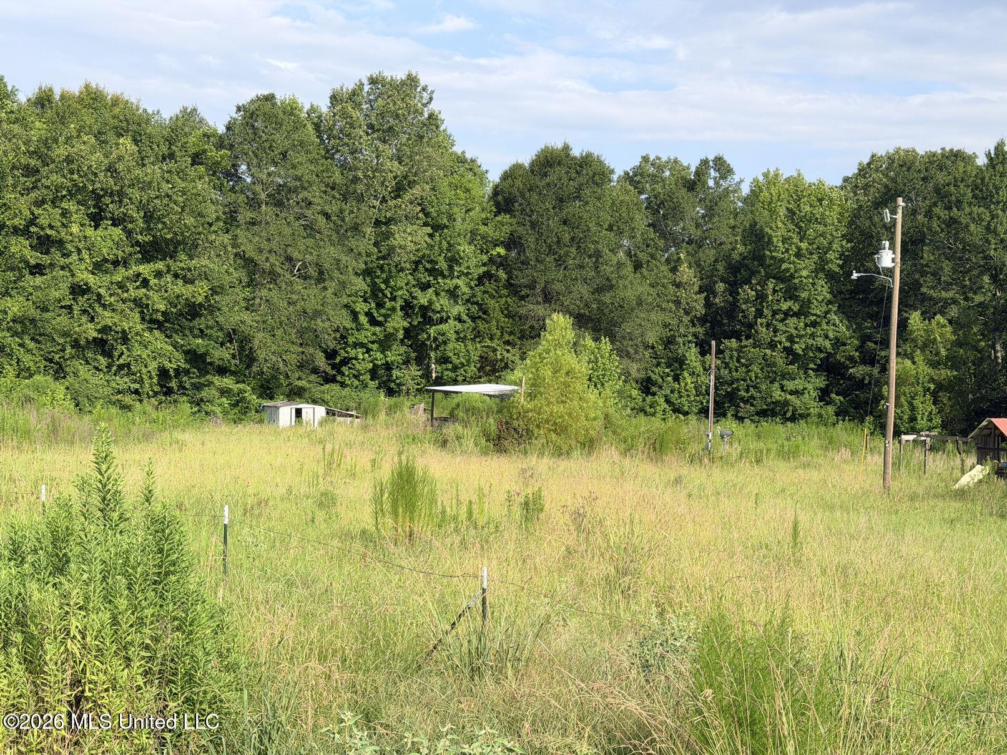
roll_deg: -2.1
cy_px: 378
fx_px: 1396
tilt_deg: -0.7
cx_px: 504
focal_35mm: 48
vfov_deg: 30.3
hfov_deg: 39.7
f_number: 1.8
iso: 64
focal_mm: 6.8
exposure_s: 1/3534
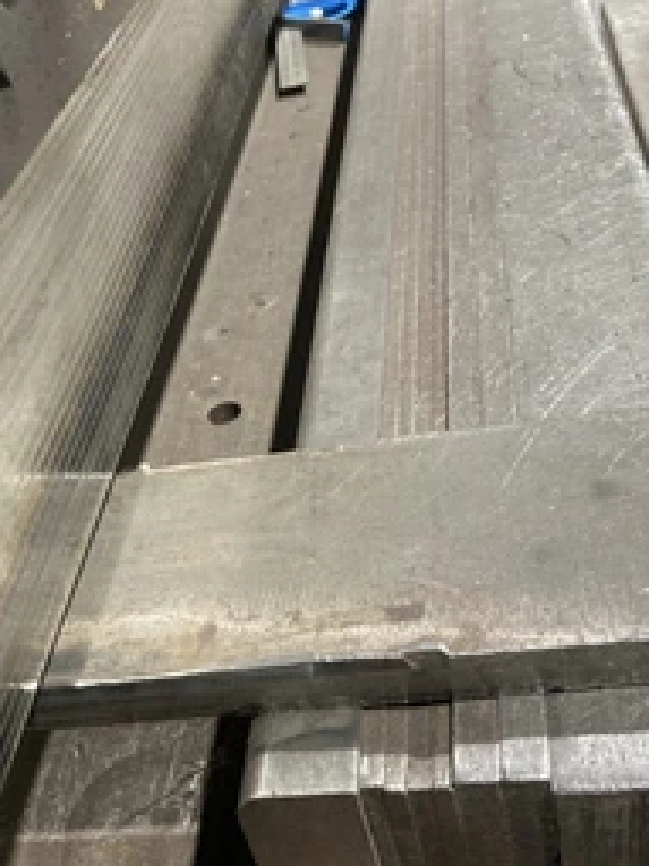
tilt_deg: -33.7
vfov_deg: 42.9
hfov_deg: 32.8
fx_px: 1101
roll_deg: +14.1
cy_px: 380
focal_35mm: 44
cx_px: 309
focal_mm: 3.99
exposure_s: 1/40
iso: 250
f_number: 1.8
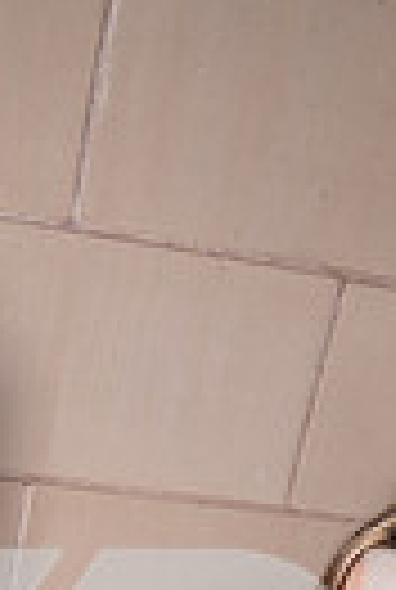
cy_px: 1009
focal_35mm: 89
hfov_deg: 15.2
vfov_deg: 18.6
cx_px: 9
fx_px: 1461
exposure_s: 1/250
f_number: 3.5
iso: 320
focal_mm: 26
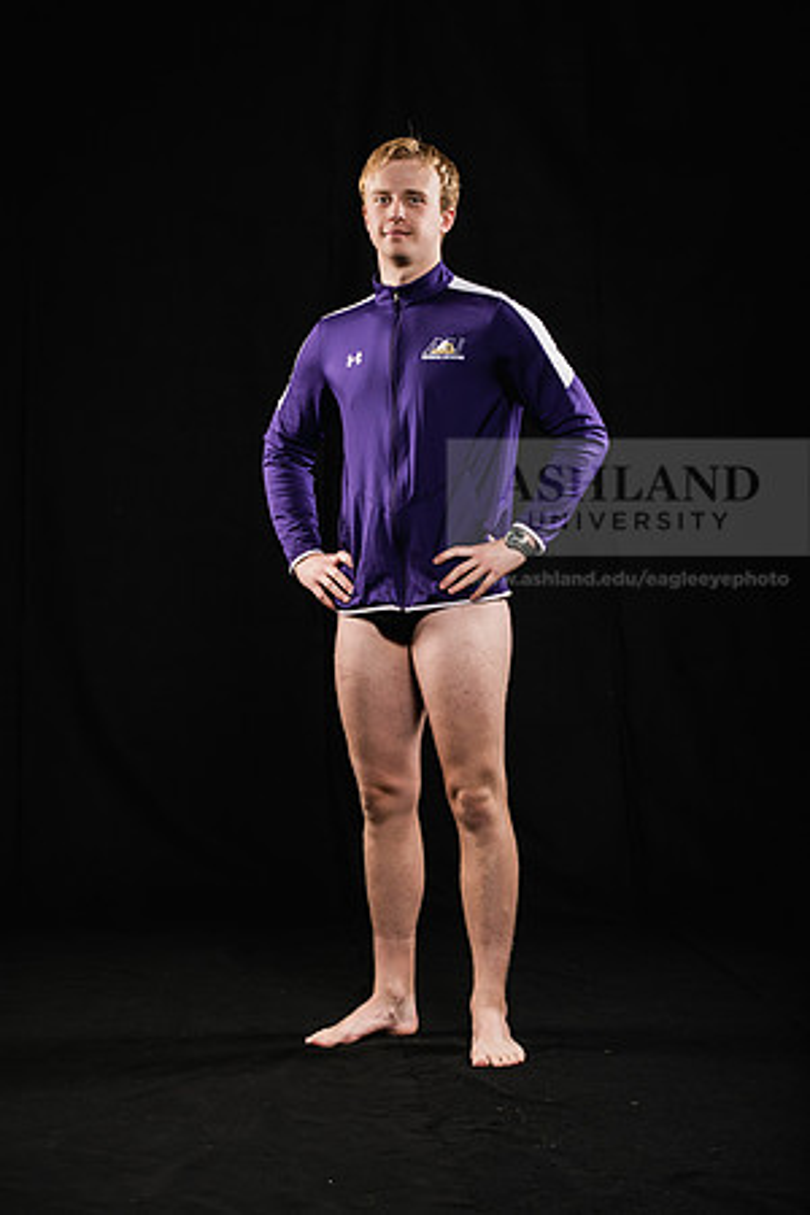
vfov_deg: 25.4
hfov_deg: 17.1
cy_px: 608
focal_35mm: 80
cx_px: 405
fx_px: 2700
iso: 320
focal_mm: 80
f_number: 6.3
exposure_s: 1/250
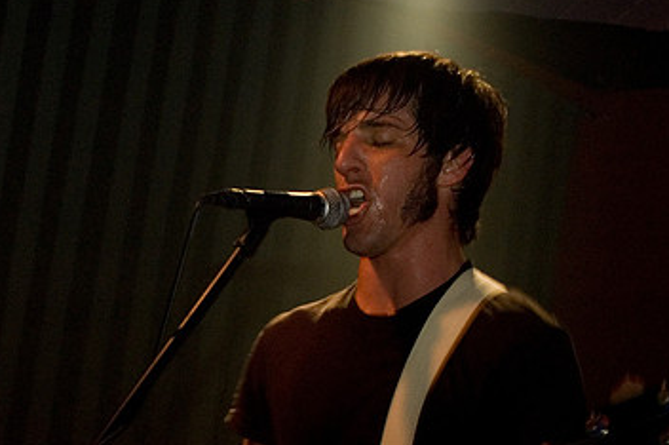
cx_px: 133
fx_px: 1838
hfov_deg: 20.4
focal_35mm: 99
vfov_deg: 13.7
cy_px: 356
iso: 800
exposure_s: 1/40
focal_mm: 40
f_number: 2.8
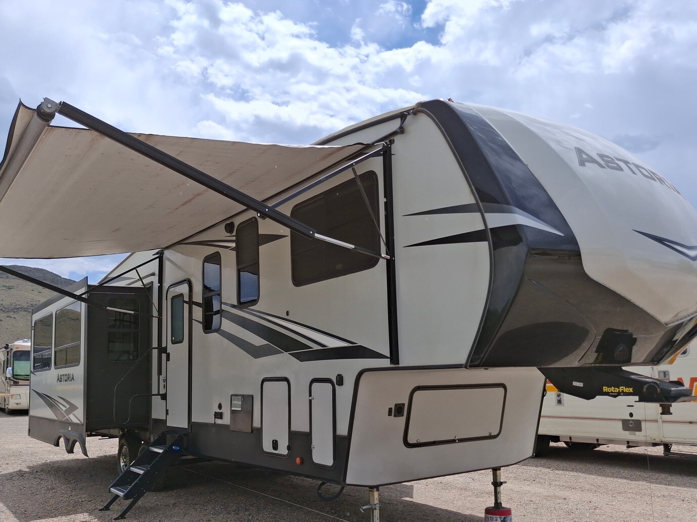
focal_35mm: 29
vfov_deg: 48.1
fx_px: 584
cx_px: 328
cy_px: 296
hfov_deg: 61.6
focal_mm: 4.69
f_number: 1.8
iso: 25
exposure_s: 1/4016
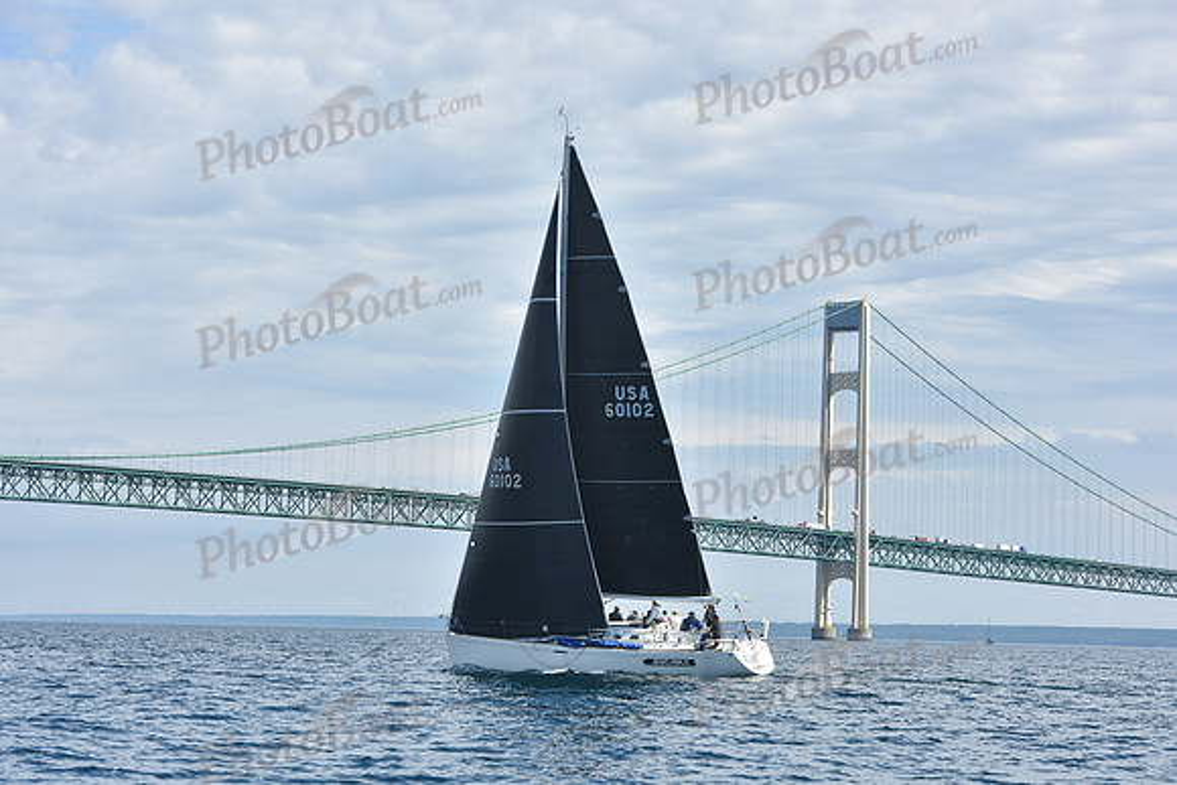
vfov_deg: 14.0
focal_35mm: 98
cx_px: 588
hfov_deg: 20.8
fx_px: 3205
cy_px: 392
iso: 250
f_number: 8
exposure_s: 1/800
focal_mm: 98
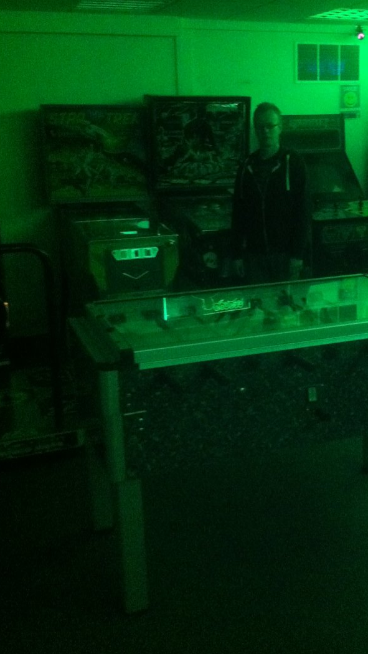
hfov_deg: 25.2
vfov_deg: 43.6
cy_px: 283
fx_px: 815
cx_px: 273
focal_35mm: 47
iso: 1000
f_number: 2.8
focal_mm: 3.85
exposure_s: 1/15
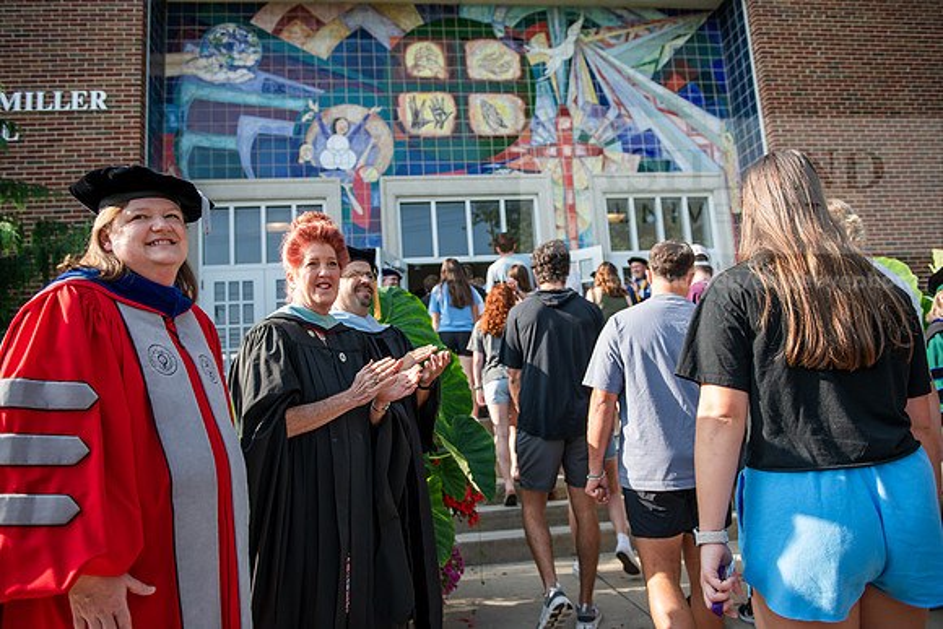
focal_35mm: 28
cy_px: 314
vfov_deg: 46.4
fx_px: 734
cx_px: 472
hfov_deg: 65.5
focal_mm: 28
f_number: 3.2
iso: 100
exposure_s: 1/320
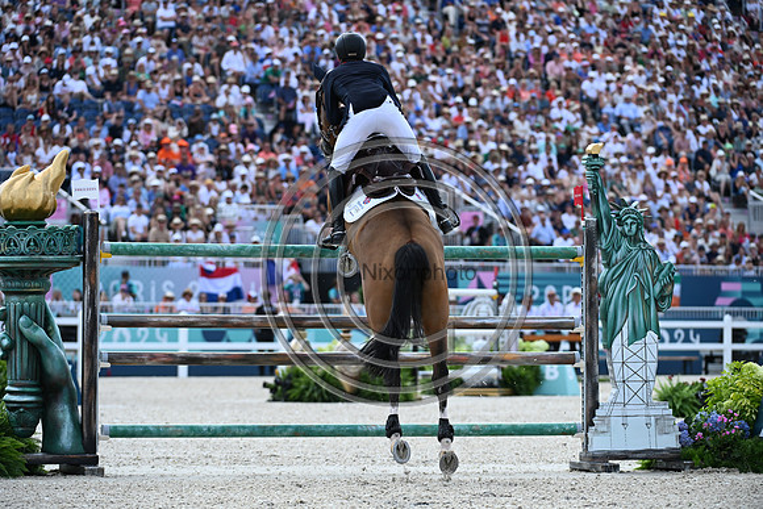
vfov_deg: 6.9
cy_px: 254
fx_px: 4240
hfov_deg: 10.3
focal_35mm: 200
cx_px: 382
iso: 400
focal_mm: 200
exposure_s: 1/1250
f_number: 5
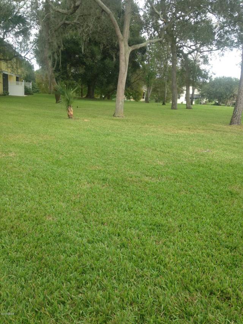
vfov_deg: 55.3
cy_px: 162
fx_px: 309
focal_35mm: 33
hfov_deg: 43.0
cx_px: 122
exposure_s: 1/120
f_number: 2.4
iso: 64
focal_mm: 4.12
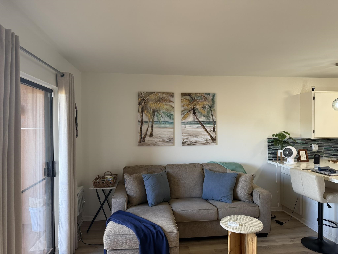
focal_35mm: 24
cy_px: 127
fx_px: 234
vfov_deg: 56.8
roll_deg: +0.6
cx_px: 169
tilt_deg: -0.1
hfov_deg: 71.6
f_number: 1.78
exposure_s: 1/120
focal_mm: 6.76
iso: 160
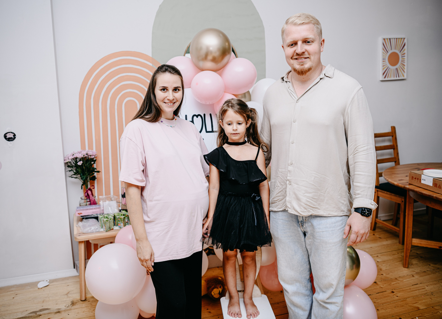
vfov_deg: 40.3
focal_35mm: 35
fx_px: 435
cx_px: 214
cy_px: 151
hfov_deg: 53.9
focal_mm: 31
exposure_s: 1/160
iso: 125
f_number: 3.2
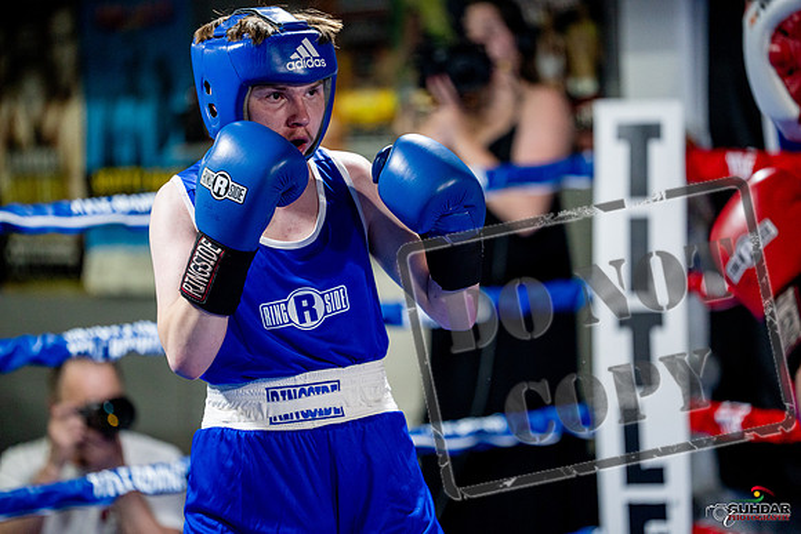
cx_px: 400
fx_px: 3338
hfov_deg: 13.7
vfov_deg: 9.2
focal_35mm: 150
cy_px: 267
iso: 4000
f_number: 2
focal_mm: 150
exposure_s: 1/1000
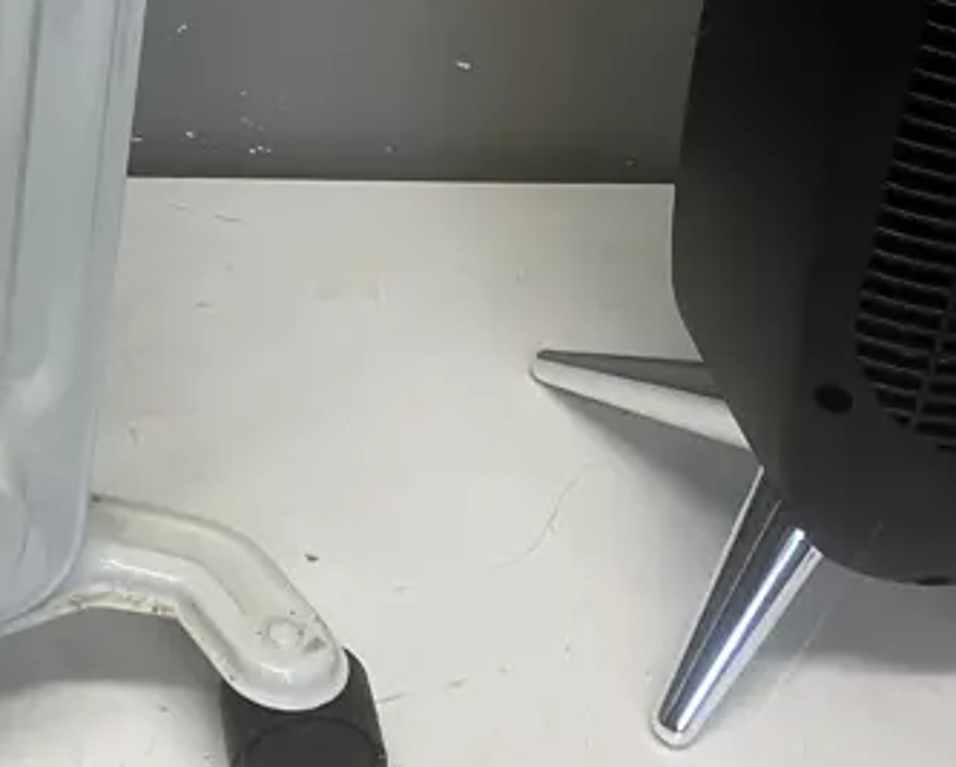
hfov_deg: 21.6
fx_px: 2379
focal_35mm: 84
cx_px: -83
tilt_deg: -23.5
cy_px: -270
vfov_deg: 17.1
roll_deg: -1.9
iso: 50
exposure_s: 1/50
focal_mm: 3.99
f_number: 1.8
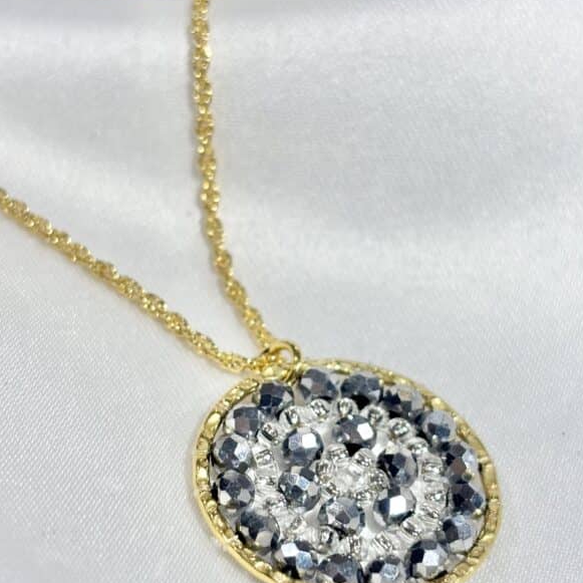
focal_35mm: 81
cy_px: 330
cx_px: 304
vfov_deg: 21.4
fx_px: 1543
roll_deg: -1.1
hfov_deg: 21.4
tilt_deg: -32.6
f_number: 1.6
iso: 32
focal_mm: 5.96
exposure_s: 1/275
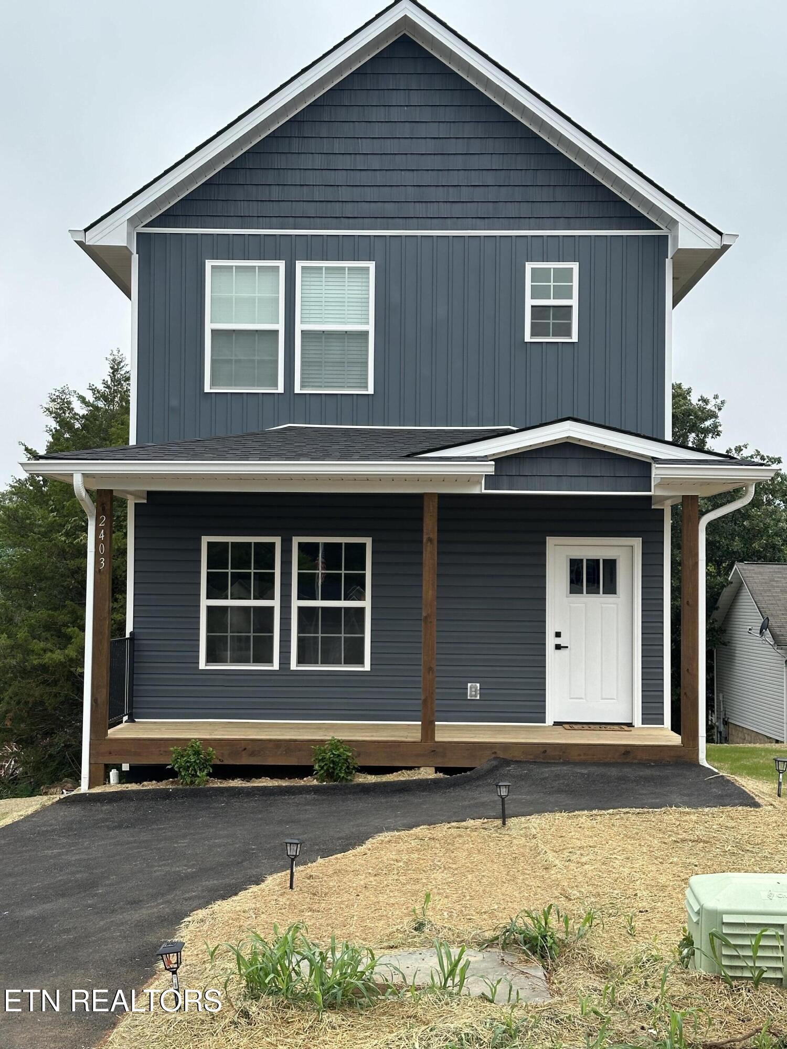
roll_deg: -2.4
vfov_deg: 39.7
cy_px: 524
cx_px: 394
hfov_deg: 30.3
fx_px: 1455
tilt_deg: +2.3
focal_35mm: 48
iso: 64
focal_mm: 6.86
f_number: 1.78
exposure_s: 1/935
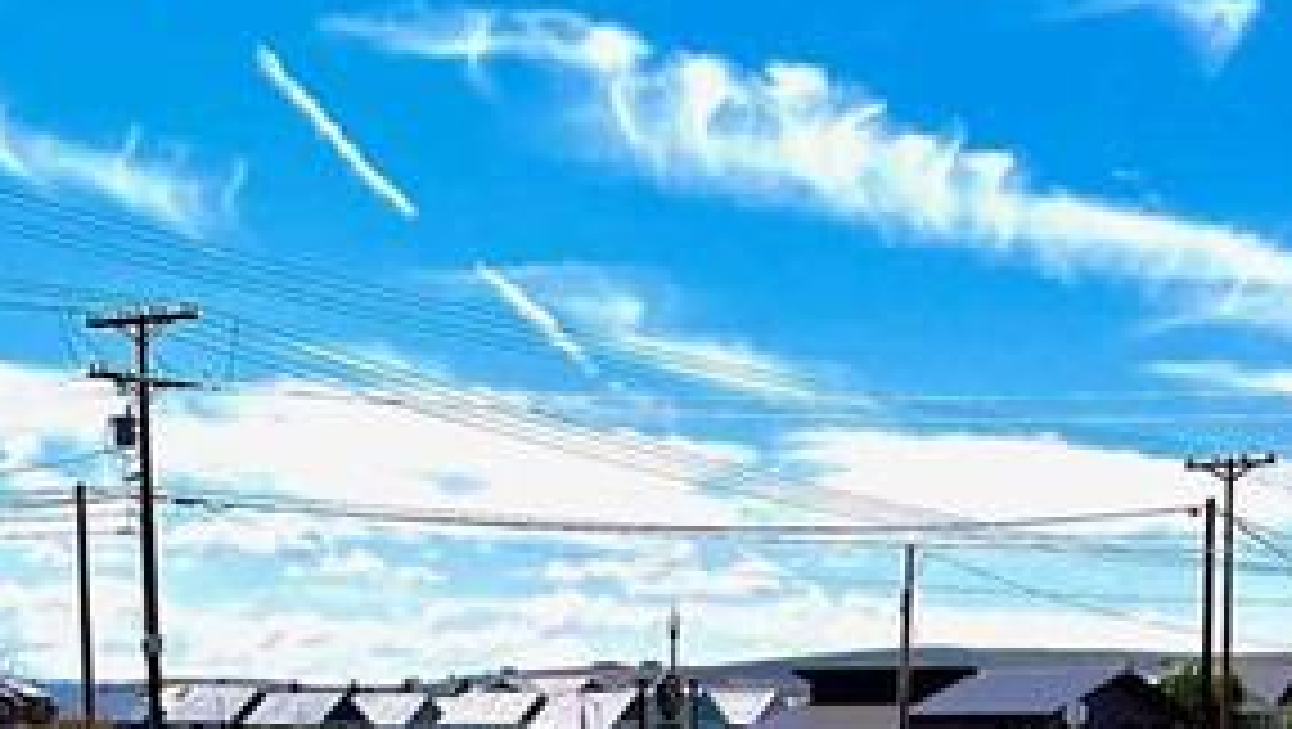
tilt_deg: -9.6
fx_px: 3463
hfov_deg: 21.1
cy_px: 1400
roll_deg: +0.6
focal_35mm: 101
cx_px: 563
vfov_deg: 11.1
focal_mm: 5.1
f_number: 1.6
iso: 50
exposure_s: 1/4310
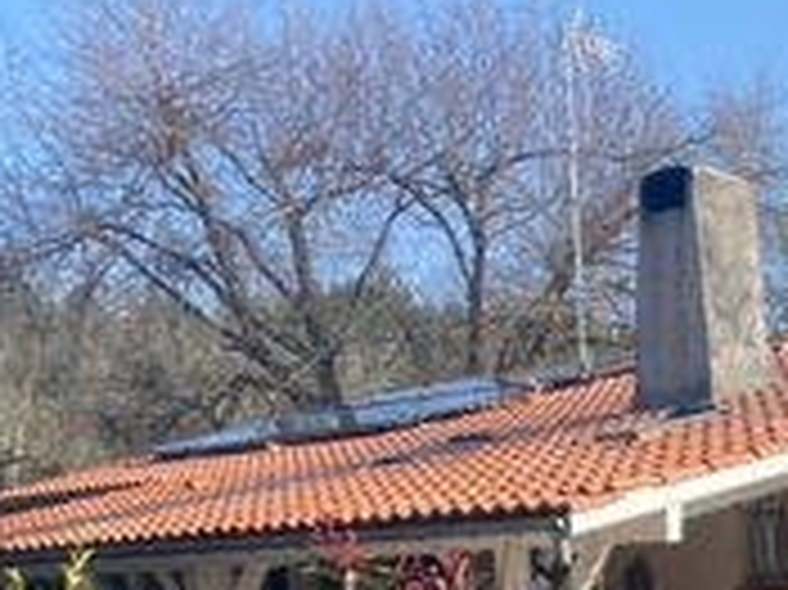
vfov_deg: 14.9
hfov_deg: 18.9
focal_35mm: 89
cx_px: 1234
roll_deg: +1.1
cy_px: 986
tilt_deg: -10.2
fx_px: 2025
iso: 32
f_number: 1.8
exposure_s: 1/1043
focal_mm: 4.25
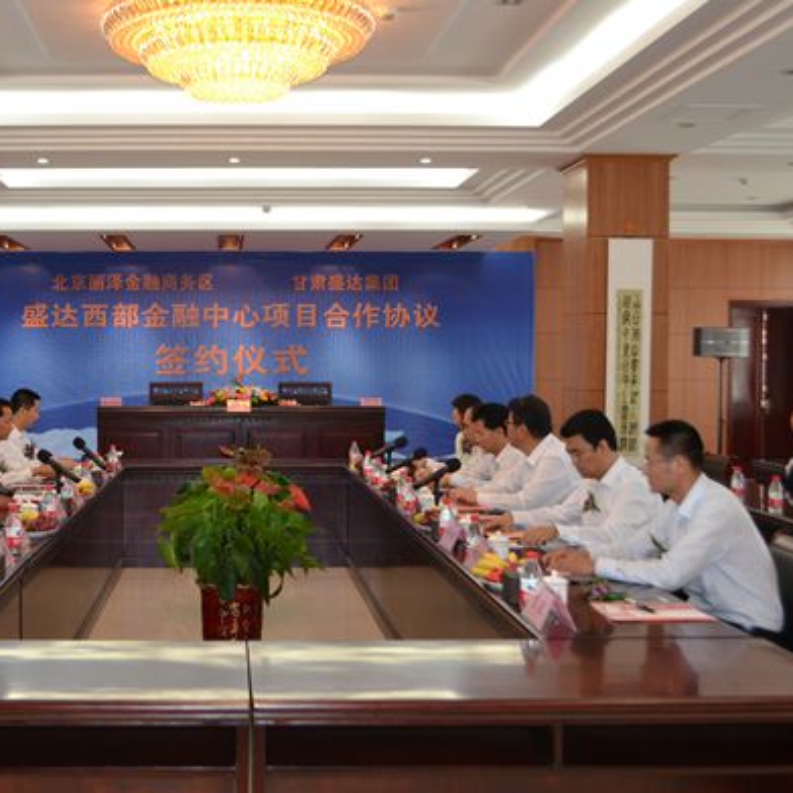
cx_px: 227
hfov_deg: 35.5
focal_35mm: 47
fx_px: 1218
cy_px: 389
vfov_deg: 36.1
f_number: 5
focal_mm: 24
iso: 800
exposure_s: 1/80
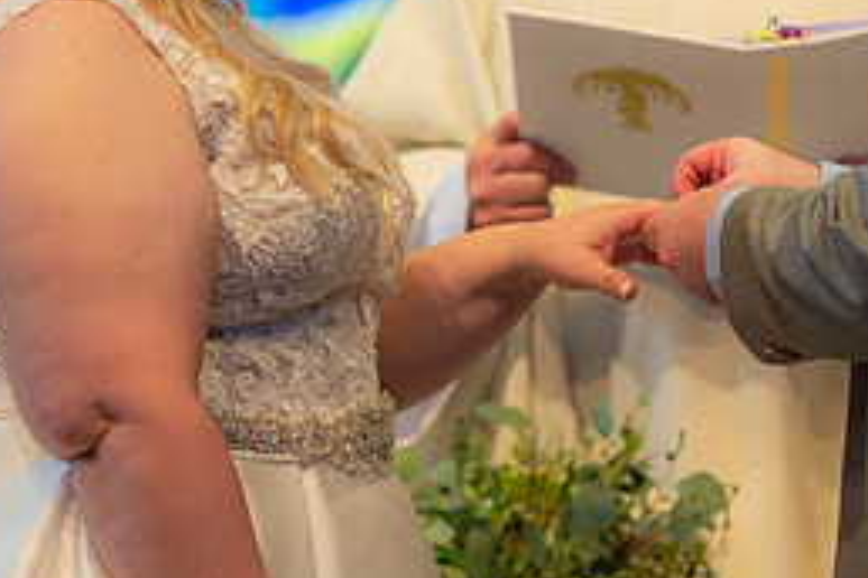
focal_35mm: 315
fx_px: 7594
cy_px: 141
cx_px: 713
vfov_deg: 4.4
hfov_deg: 6.5
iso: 1250
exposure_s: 1/125
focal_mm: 140
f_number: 3.2
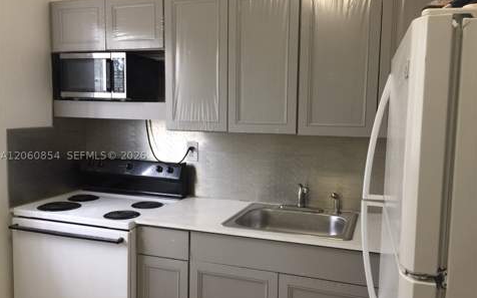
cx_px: 238
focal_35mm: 31
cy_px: 156
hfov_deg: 61.3
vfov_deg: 40.5
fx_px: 403
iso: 32
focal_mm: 4.15
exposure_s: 1/15
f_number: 2.2
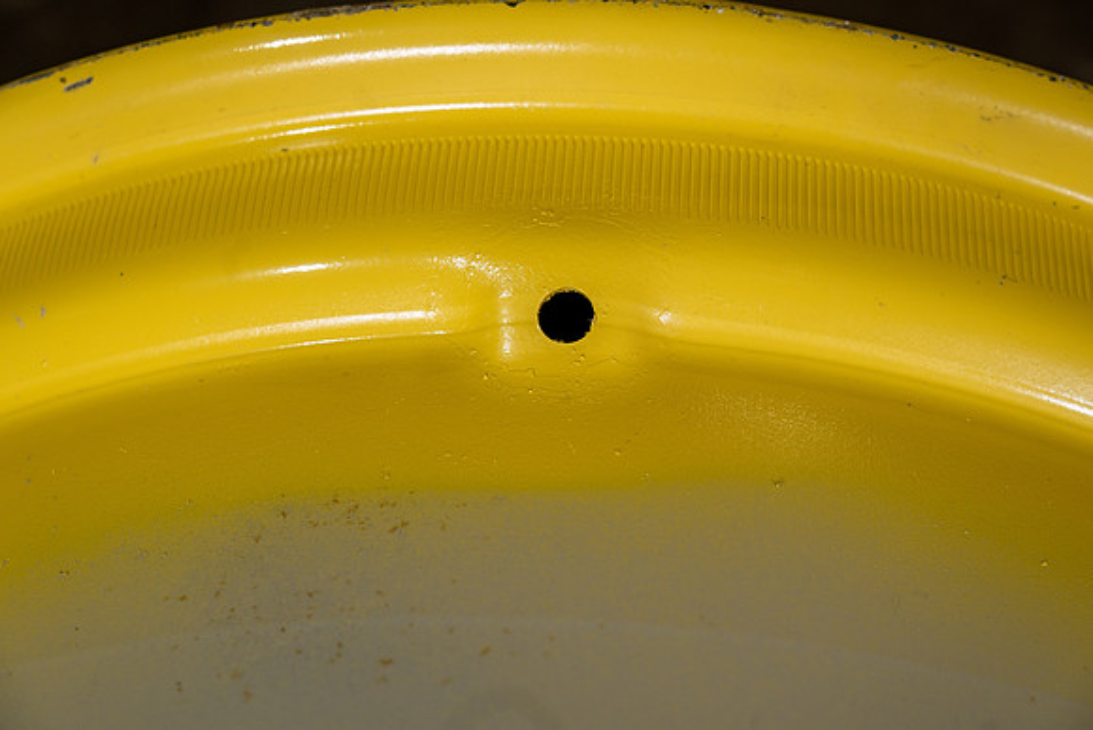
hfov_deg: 27.3
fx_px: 2247
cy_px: 365
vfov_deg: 18.4
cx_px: 546
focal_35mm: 74
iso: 800
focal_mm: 74
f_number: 5.6
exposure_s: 1/80
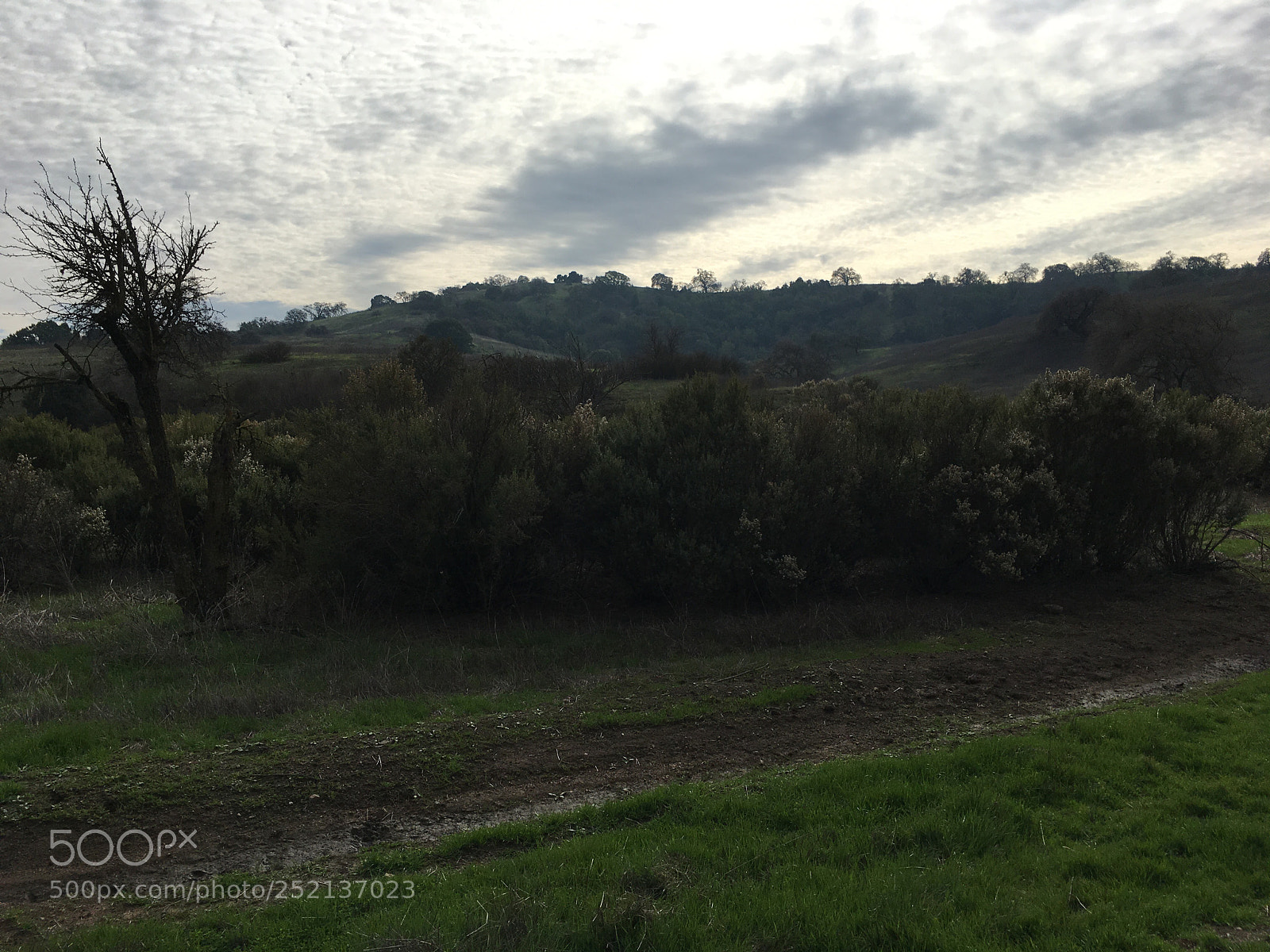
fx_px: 1064
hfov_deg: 61.7
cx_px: 635
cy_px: 476
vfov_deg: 48.2
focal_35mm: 29
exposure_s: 1/3663
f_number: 2.2
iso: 25
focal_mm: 4.15
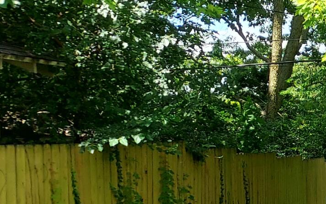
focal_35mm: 107
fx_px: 951
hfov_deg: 16.4
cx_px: 583
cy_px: 134
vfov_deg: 12.2
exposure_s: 1/397
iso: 40
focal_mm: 4.6
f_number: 1.8
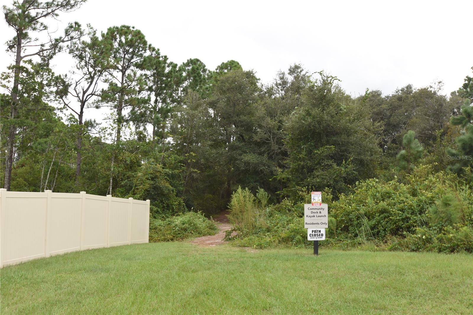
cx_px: 236
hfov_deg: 57.2
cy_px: 158
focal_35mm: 33
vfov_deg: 40.0
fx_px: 433
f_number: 5.6
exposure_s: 1/125
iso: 100
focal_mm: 22
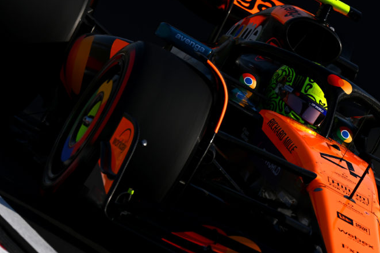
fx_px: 9811
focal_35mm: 930
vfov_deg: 1.5
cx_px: 189
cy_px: 137
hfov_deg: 2.2
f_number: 5.6
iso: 64
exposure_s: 1/1600
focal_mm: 400
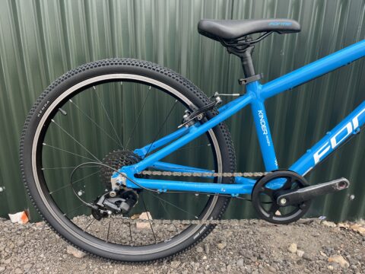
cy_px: 137
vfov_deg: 53.1
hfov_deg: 67.3
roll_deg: -0.9
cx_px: 182
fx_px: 274
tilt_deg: -18.1
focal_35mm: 26
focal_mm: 5.1
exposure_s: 1/375
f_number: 1.6
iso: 50
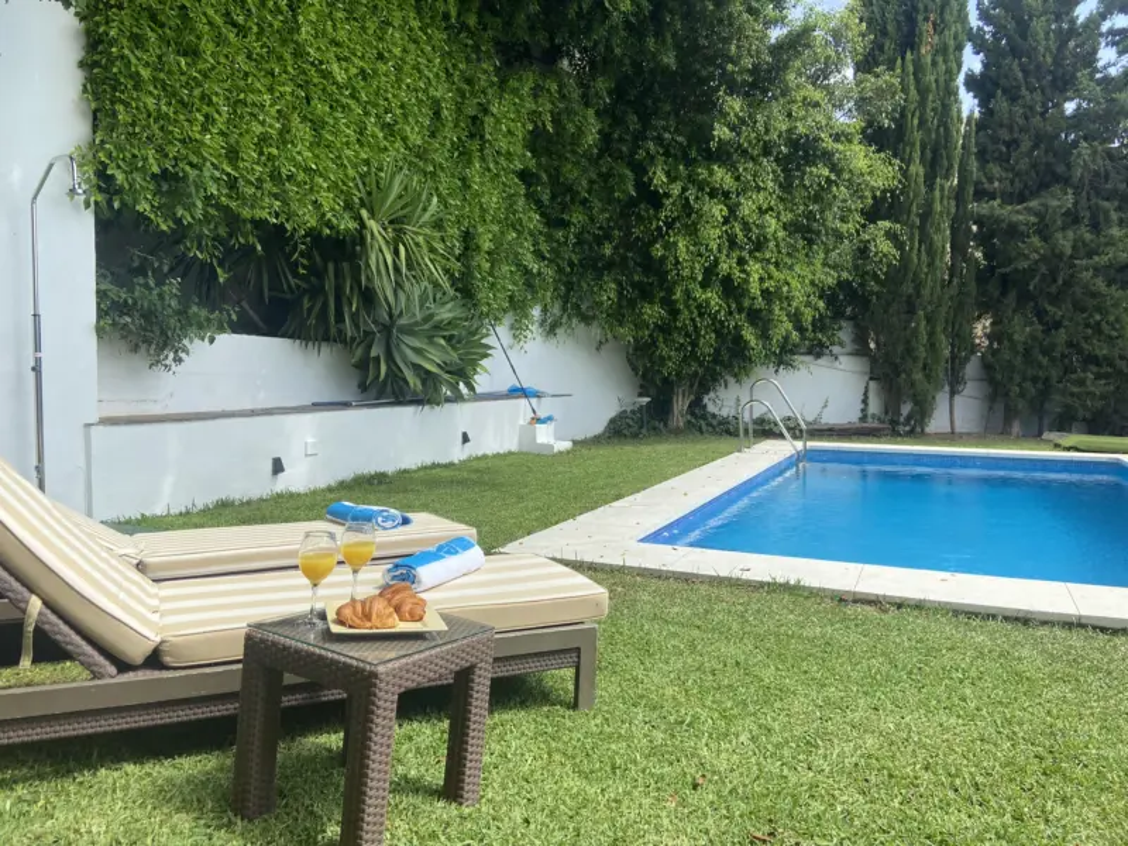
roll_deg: -0.2
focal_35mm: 26
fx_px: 847
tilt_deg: -4.1
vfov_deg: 53.1
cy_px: 423
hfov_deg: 67.3
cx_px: 564
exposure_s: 1/1218
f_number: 1.8
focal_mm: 4.25
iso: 32
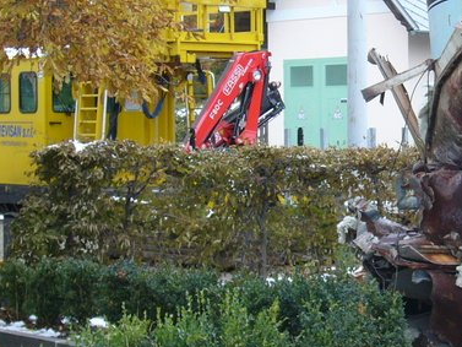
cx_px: 422
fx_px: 1415
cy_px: 152
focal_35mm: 106
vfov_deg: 14.0
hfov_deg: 18.2
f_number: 3.3
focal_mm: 8.3
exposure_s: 1/30
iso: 100
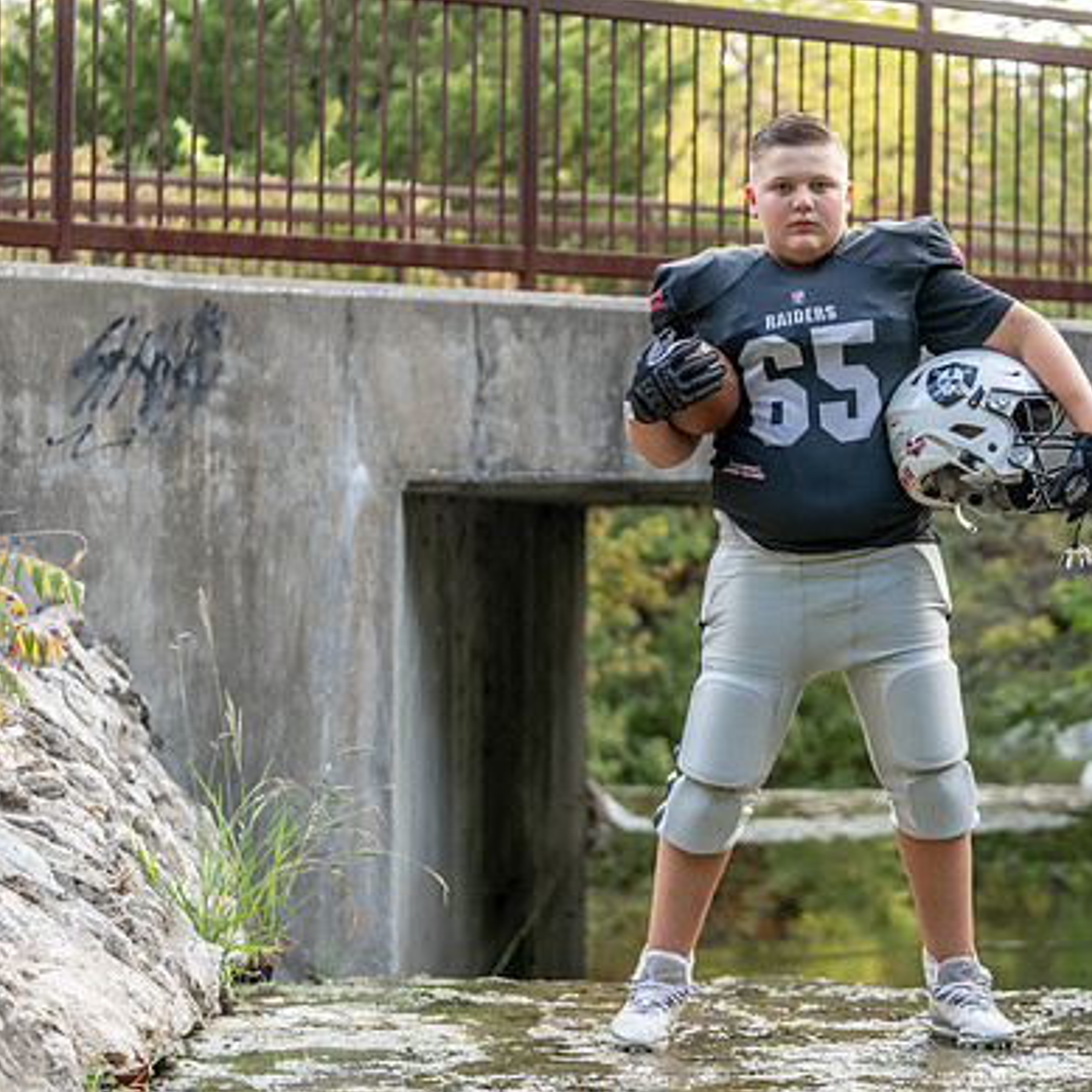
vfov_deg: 18.5
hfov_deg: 18.4
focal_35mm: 94
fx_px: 3355
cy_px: 532
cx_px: 802
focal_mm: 70
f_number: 2.8
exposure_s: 1/320
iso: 500
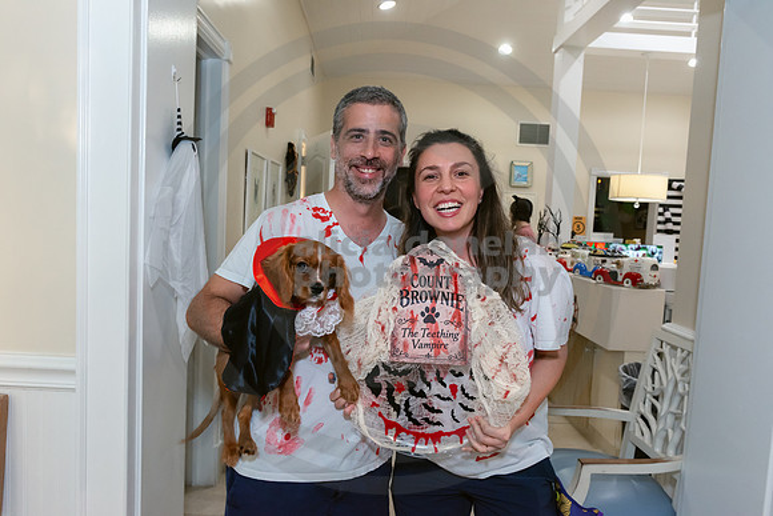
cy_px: 258
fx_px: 580
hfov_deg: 67.4
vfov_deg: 48.0
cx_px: 386
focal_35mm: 27
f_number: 9
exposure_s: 1/80
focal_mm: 27
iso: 2500
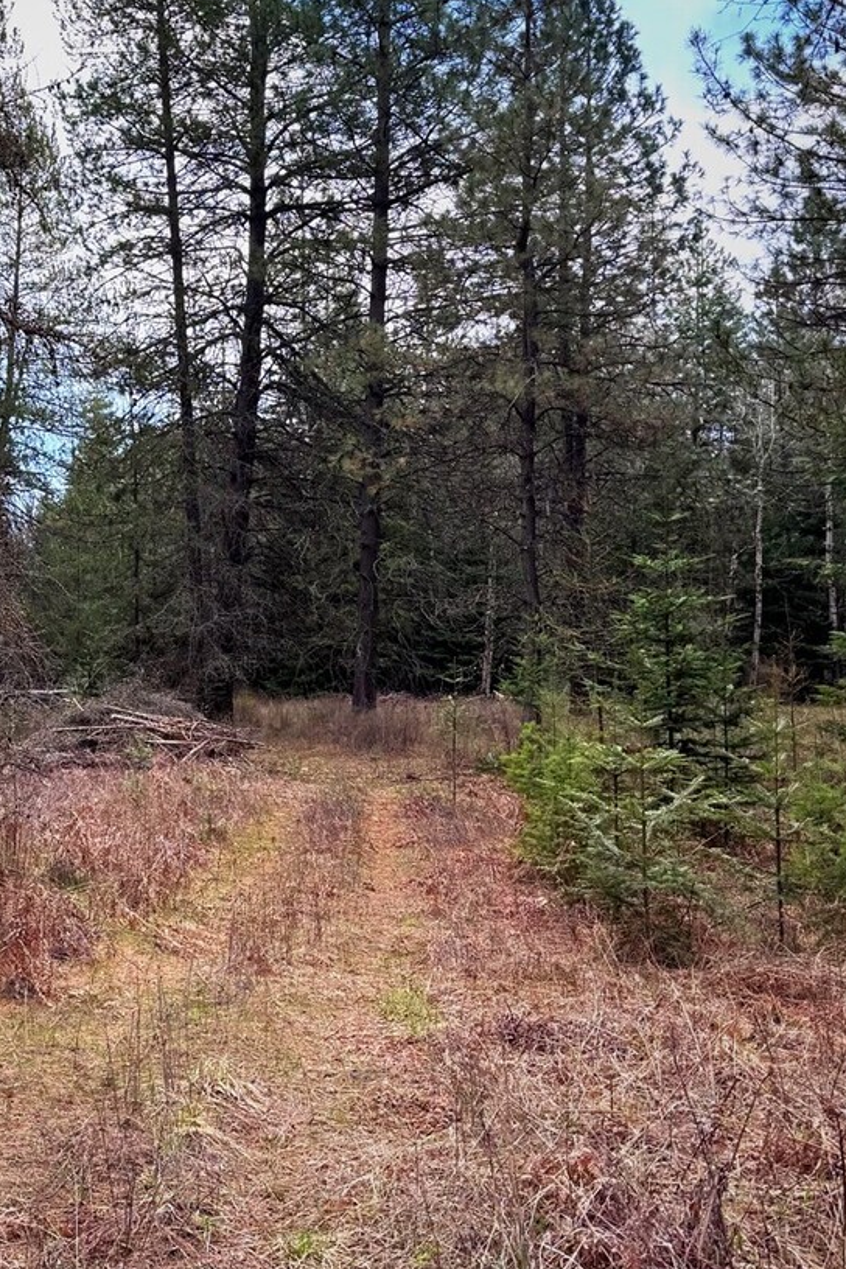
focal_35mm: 44
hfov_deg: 29.8
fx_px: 1551
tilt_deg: -1.3
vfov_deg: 44.5
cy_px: 587
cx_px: 161
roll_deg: -0.9
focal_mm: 6.76
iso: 80
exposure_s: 1/495
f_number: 1.78
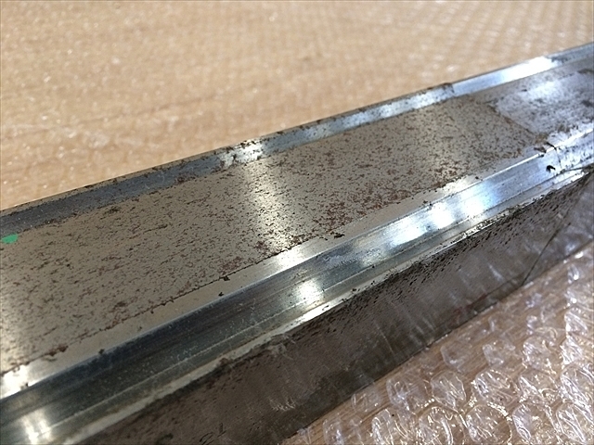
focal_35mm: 29
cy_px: 222
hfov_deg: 61.7
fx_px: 498
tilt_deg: -41.9
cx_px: 297
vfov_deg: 48.2
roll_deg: -9.6
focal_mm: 4.15
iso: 64
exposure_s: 1/30
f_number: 2.2
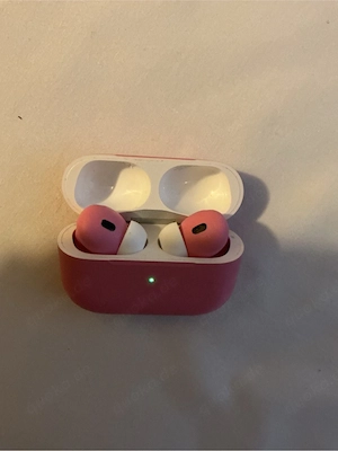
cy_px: 226
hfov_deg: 48.2
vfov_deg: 61.7
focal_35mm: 29
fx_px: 378
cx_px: 169
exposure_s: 1/30
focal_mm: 3
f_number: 1.8
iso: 500
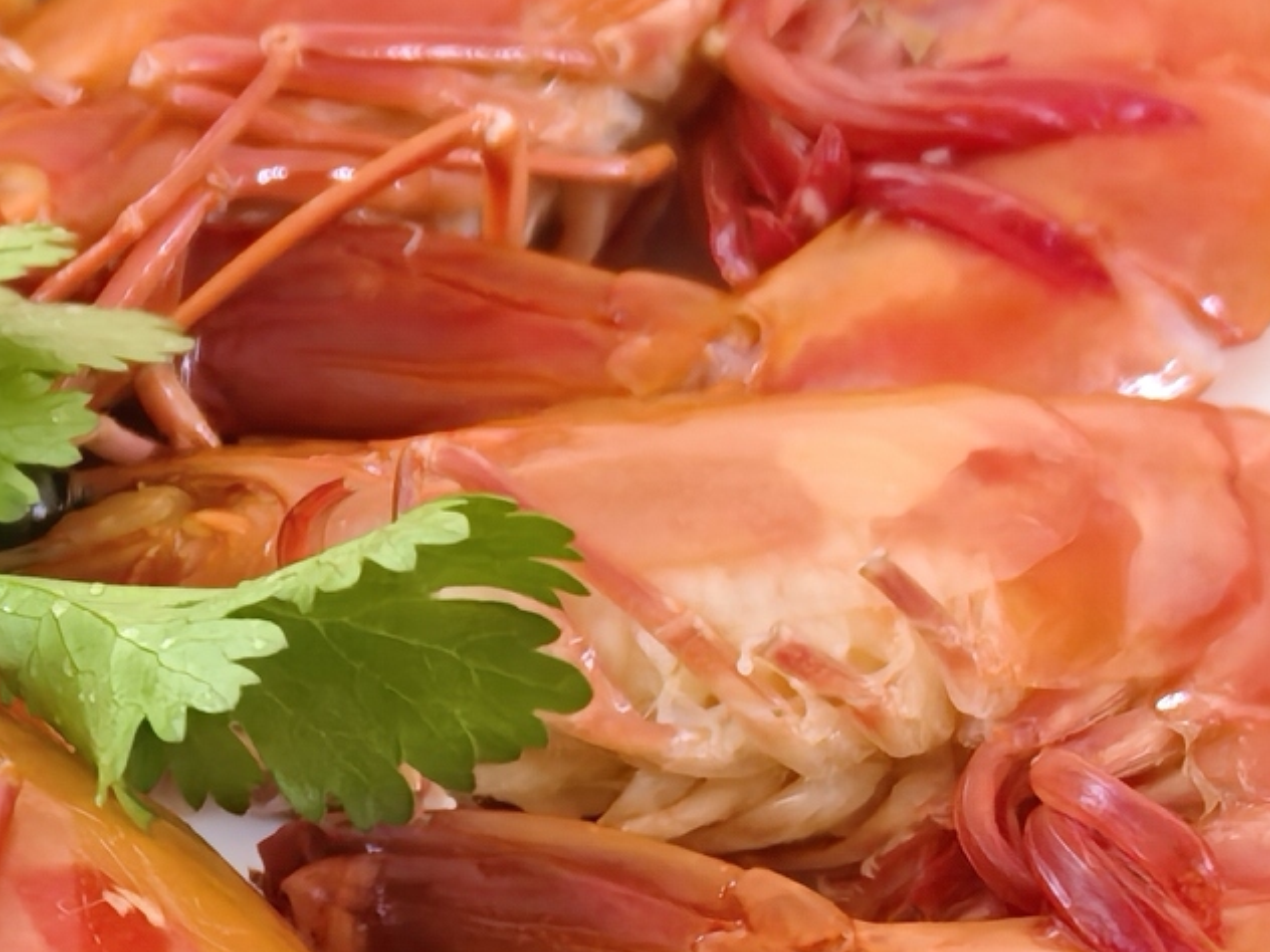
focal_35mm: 175
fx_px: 6420
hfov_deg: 10.9
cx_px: -522
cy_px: 478
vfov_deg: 8.5
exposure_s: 1/40
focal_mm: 8.5
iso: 640
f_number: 2
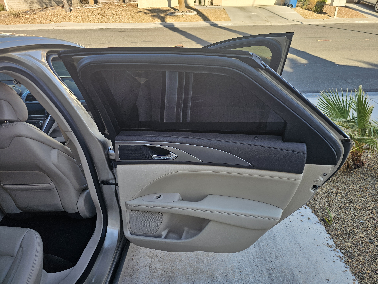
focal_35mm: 23
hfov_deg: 73.9
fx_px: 251
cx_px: 189
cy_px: 142
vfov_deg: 58.9
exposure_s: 1/120
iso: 12
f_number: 1.7
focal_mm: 6.3
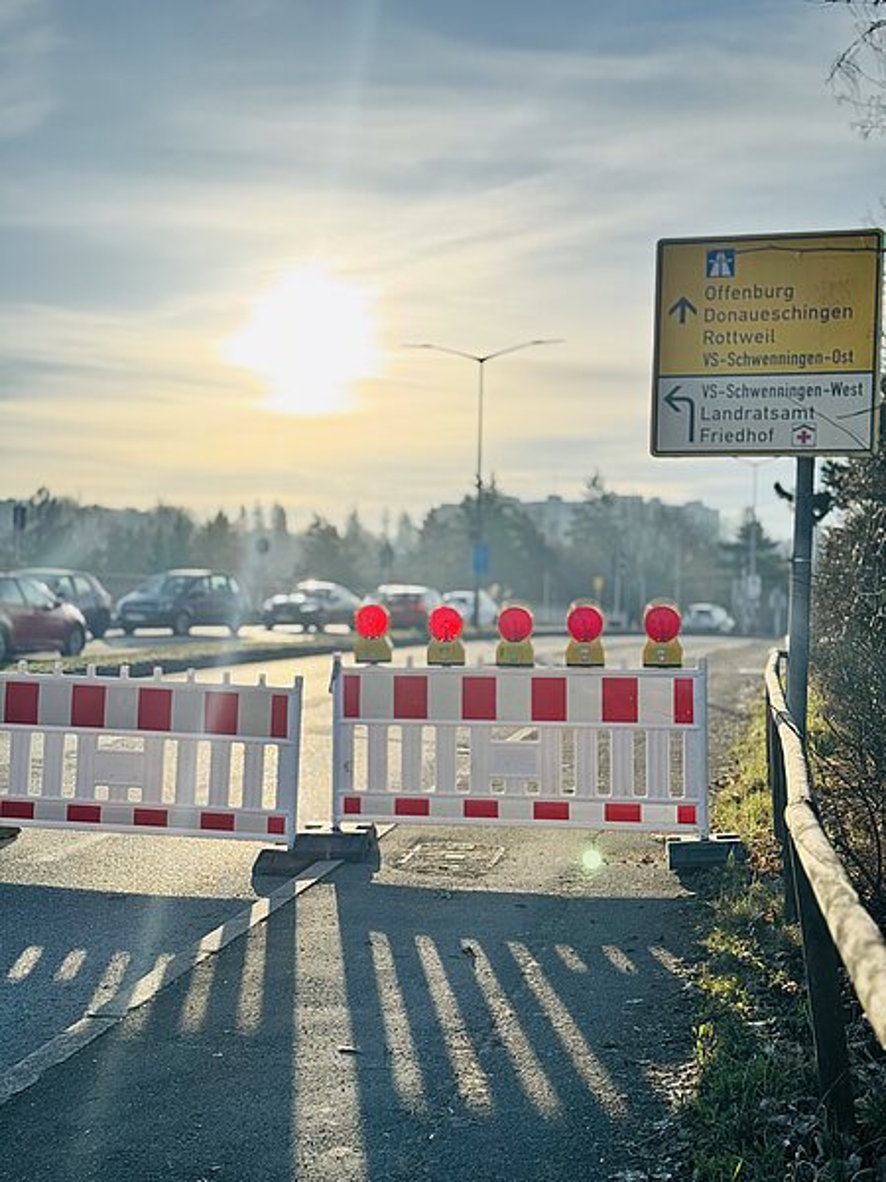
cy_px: 591
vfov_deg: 39.7
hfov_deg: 30.3
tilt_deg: +2.4
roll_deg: -1.2
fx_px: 1638
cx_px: 443
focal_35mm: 48
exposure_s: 1/3425
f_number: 1.78
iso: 64
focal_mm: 6.76
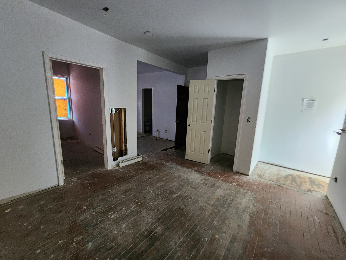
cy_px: 130
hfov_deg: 106.2
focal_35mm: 13
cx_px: 173
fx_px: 130
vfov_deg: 89.9
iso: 500
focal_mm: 2.2
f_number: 2.2
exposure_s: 1/30
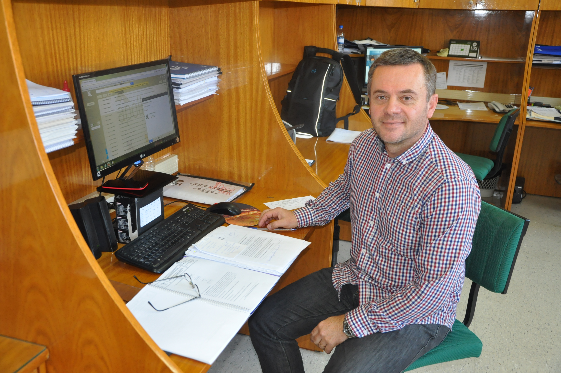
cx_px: 280
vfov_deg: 36.8
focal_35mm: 36
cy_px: 186
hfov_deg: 53.2
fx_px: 560
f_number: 4.5
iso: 1000
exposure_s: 1/60
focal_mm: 24
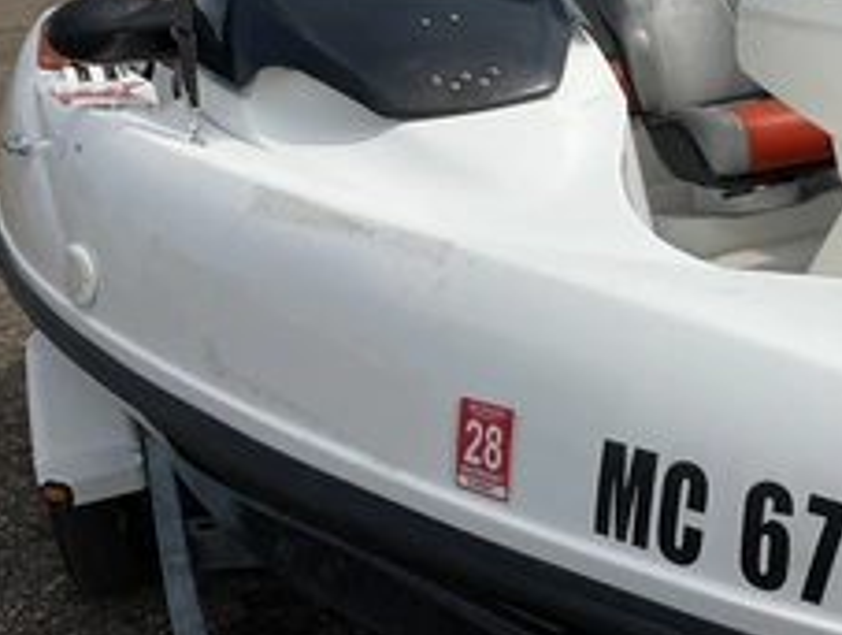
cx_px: 734
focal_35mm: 51
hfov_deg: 35.5
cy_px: 212
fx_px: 1242
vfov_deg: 28.5
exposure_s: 1/3788
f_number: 1.8
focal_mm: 3
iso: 25
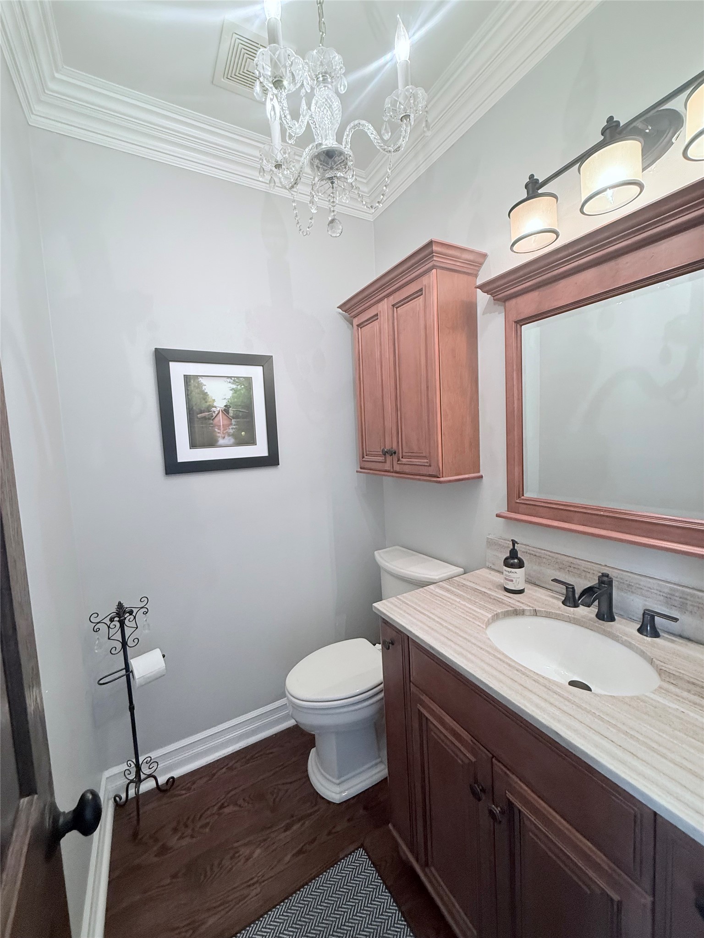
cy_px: 469
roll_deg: +1.2
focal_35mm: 14
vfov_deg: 102.1
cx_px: 352
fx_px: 380
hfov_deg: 85.7
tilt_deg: -6.2
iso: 250
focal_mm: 2.22
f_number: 2.2
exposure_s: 1/60
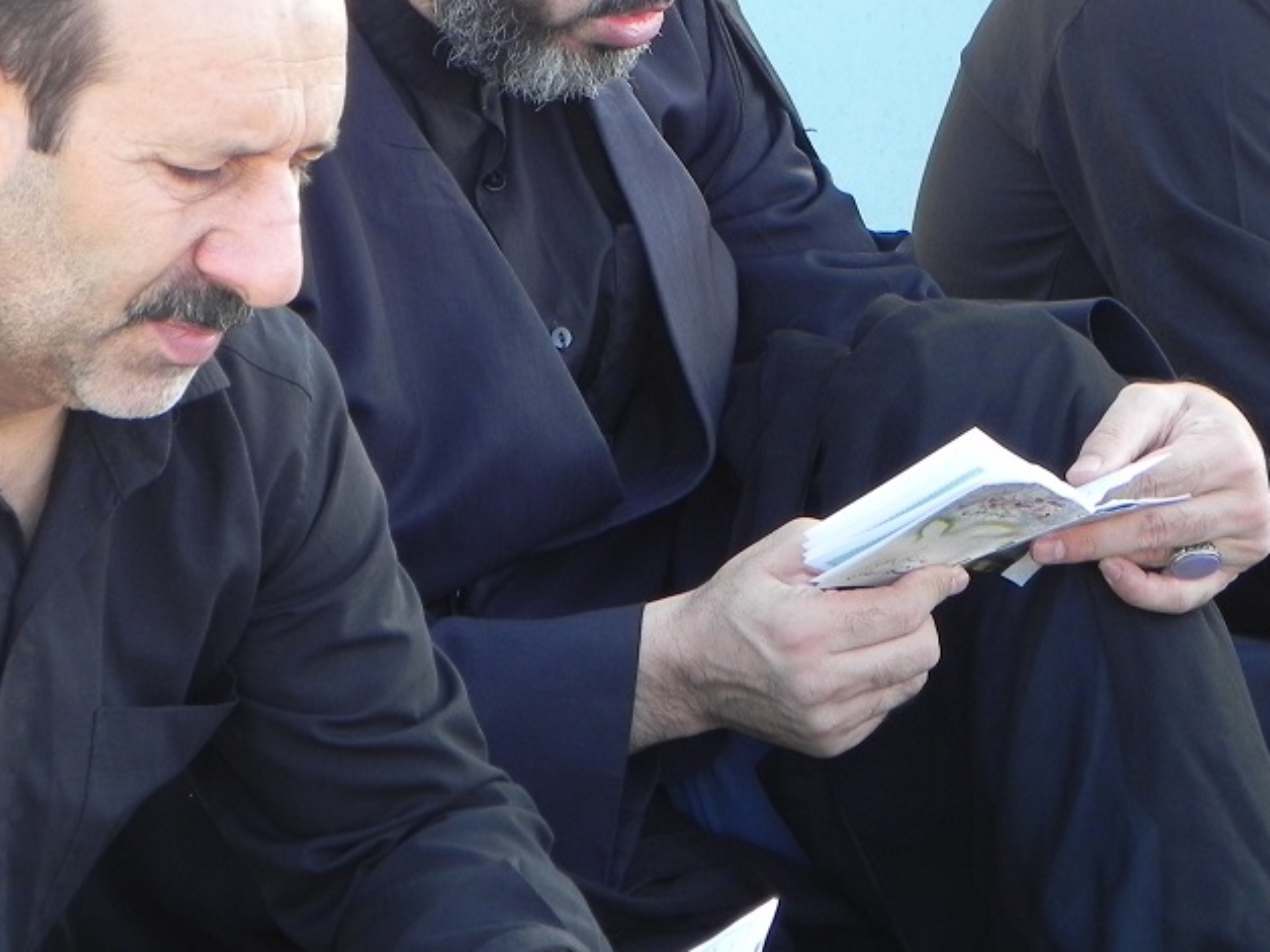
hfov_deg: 9.7
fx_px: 7484
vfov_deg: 7.3
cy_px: 252
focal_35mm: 204
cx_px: 515
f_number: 4
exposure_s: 1/55.8
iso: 160
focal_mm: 20.8
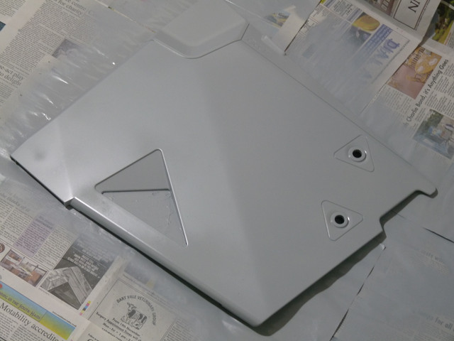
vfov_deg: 19.6
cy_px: 170
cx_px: 227
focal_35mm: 75
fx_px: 984
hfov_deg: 26.0
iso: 200
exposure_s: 1/4
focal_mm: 13.3
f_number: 3.4
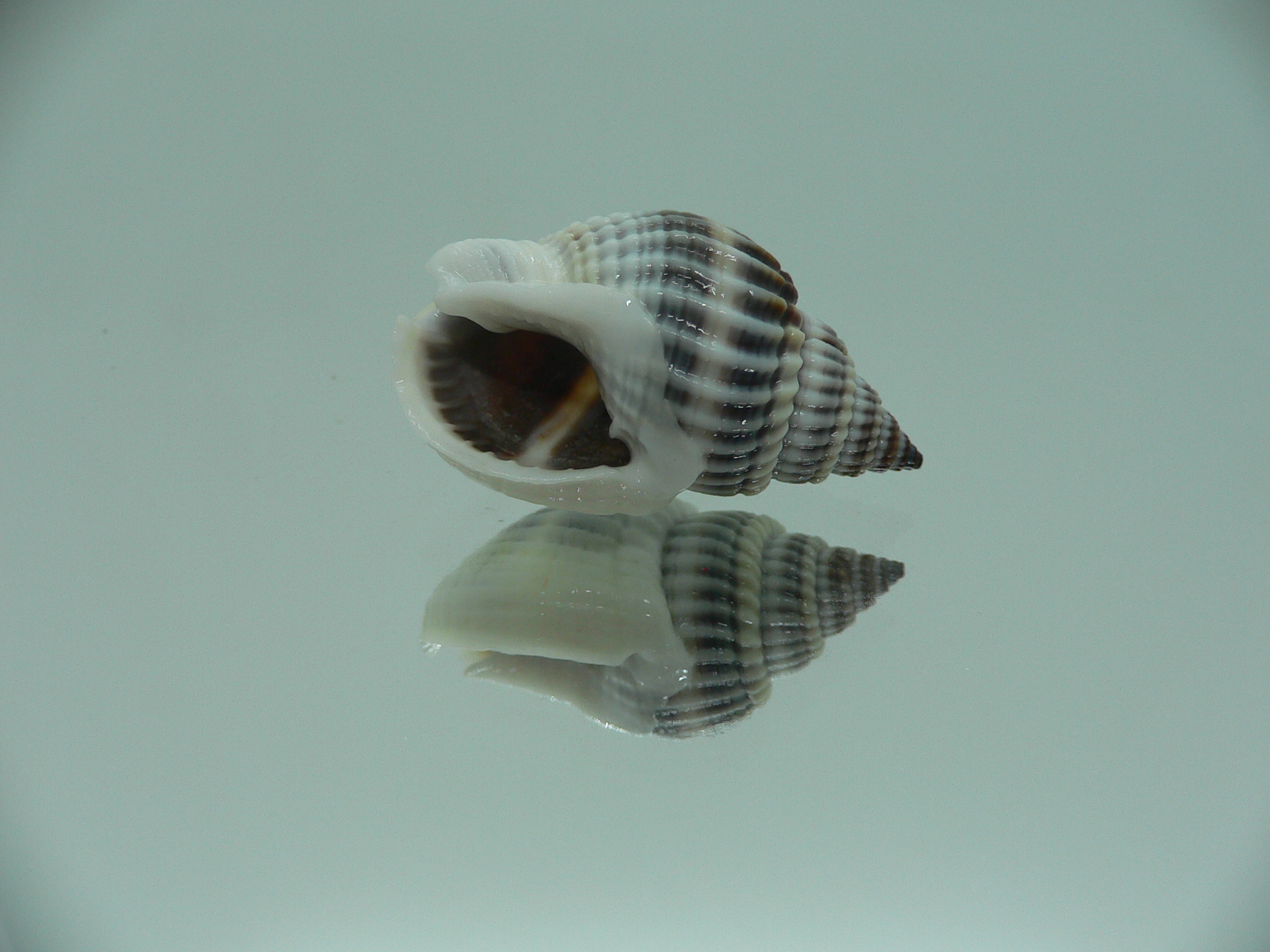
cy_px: 476
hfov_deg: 52.6
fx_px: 1284
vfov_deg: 40.7
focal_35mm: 35
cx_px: 635
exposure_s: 1/60
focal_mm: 4.6
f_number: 2.8
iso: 80
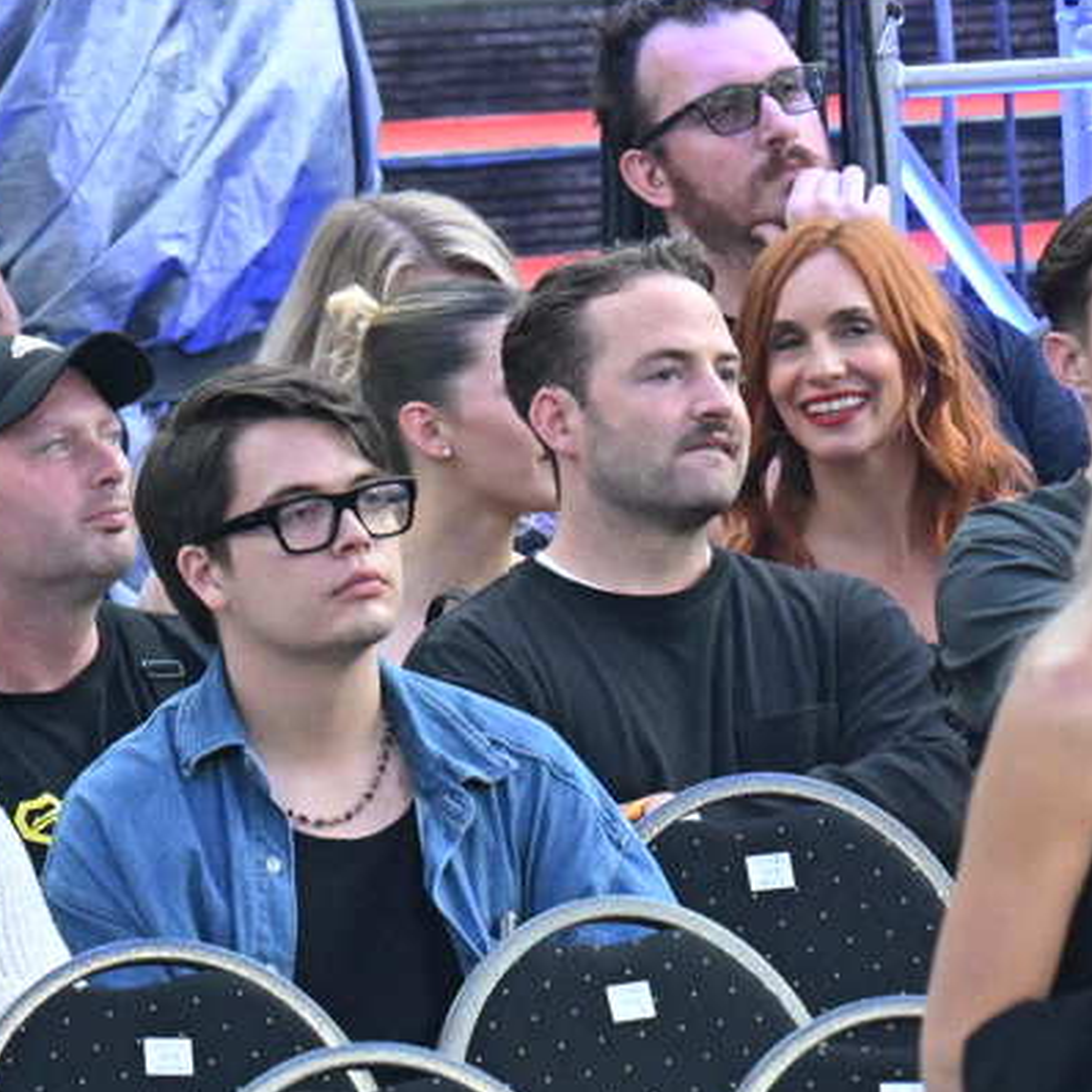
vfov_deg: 4.0
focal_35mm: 443
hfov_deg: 4.0
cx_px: 776
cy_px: 485
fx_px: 15811
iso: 3200
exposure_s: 1/500
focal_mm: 200
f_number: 5
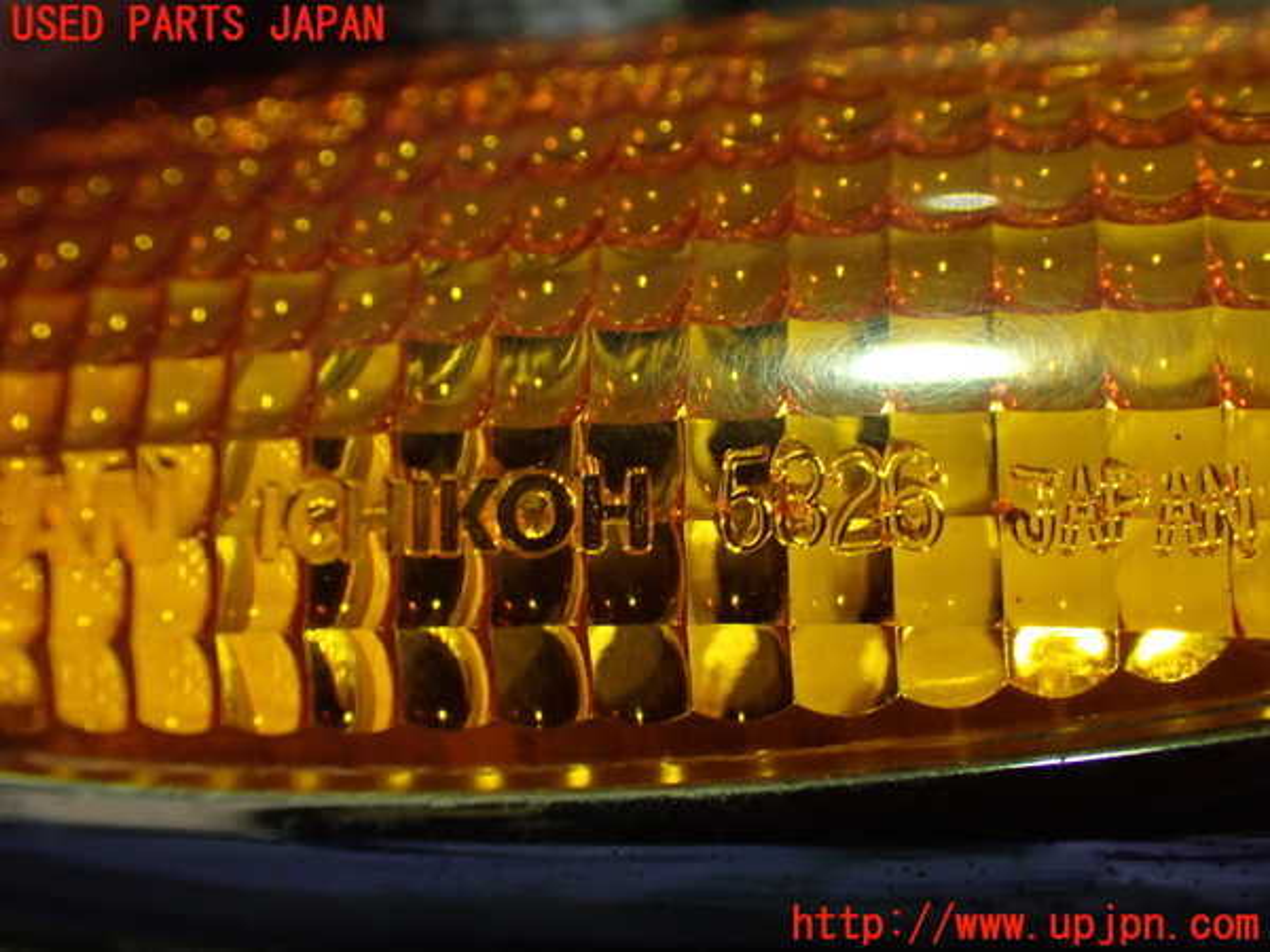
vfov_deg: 32.9
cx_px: 635
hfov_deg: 42.9
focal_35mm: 44
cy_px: 476
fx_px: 1614
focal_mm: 7.84
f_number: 2.9
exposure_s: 1/50
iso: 800
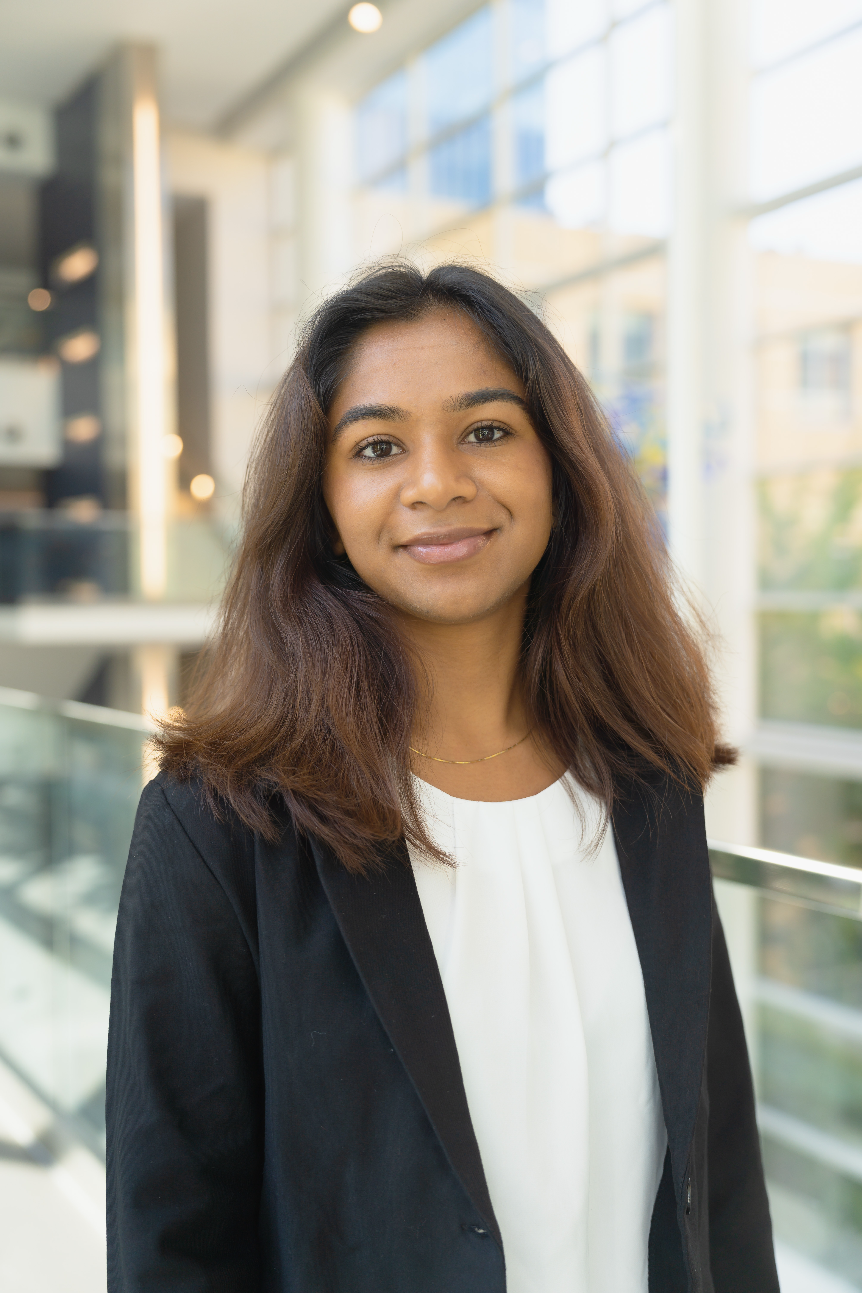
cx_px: 431
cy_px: 646
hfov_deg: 33.4
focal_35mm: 40
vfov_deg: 48.5
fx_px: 1437
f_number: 2.8
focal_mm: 40
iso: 160
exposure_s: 1/250
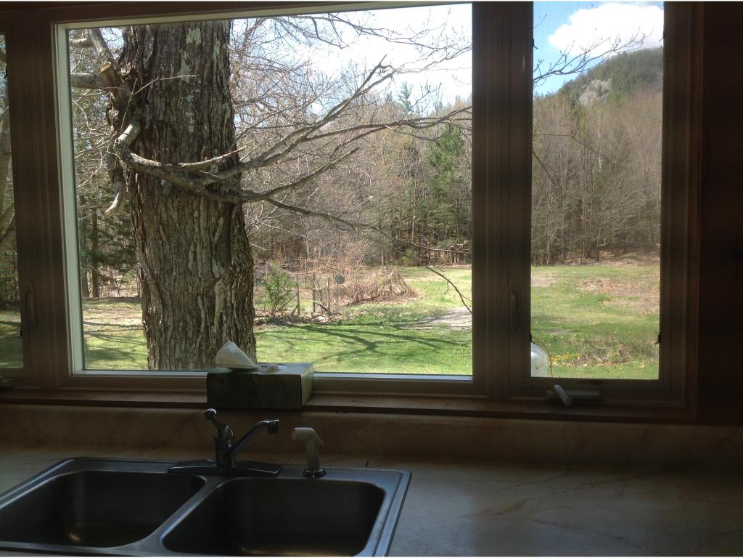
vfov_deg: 40.7
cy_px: 279
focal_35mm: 35
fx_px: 751
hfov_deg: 52.6
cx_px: 372
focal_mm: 4.28
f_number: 2.4
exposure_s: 1/275
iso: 50
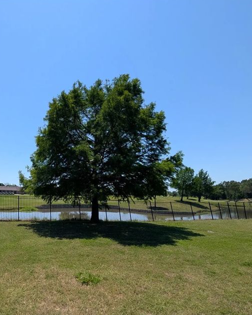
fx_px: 177
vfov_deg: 82.3
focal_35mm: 19
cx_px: 56
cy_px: 189
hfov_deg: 65.5
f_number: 1.7
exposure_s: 1/3077
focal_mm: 2.02
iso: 55
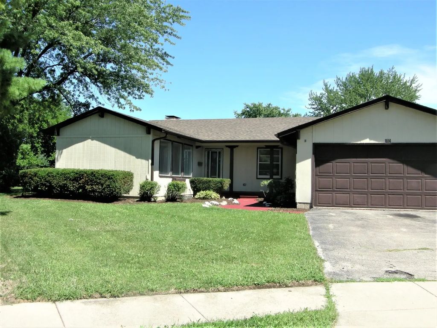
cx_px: 218
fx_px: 606
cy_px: 164
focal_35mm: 48
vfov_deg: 30.3
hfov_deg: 39.7
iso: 64
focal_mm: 10.1
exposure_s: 1/223
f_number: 5.4
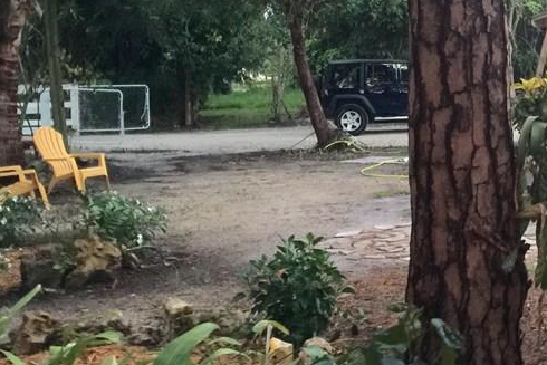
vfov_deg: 21.4
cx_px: 516
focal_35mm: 63
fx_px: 957
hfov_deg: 30.2
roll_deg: +0.4
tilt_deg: +0.0
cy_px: 104
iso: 125
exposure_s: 1/15
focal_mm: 4.15
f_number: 2.2
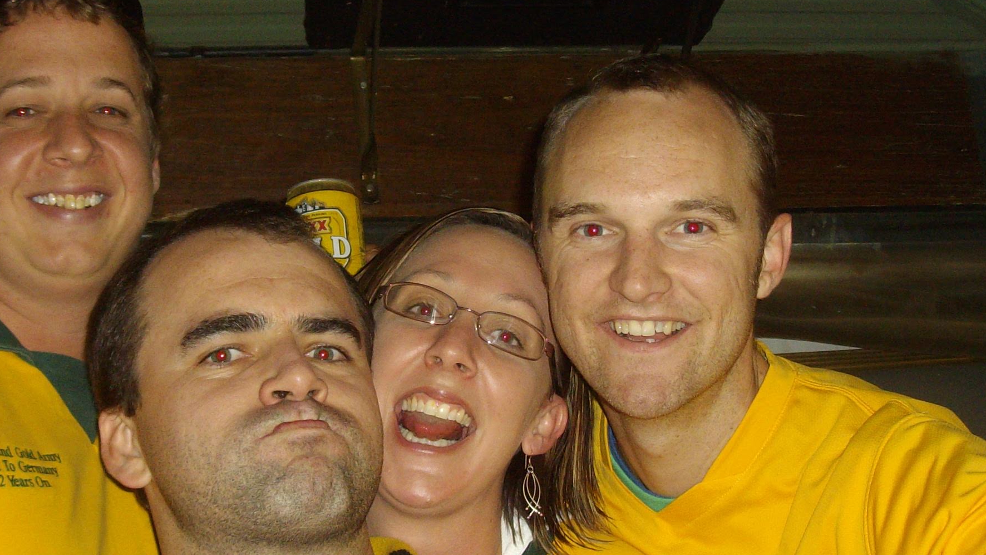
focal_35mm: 68
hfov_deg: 31.0
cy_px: 214
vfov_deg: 17.7
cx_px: 457
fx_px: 1778
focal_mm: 6
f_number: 2.7
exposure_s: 1/50
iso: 160
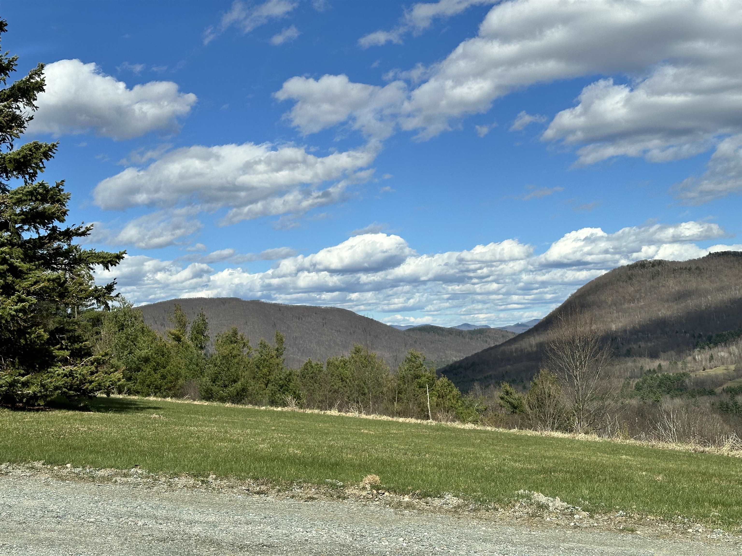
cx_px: 371
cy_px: 278
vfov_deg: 30.3
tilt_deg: +3.7
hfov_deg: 39.7
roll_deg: +2.8
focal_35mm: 48
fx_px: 1029
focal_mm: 6.86
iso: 64
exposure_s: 1/5000
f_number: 1.78
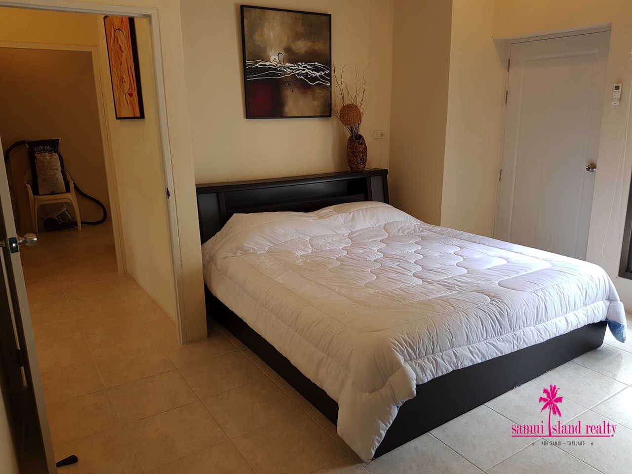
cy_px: 237
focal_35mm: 26
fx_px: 475
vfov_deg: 53.1
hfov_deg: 67.3
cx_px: 316
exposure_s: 1/50
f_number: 1.7
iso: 125
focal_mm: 4.2
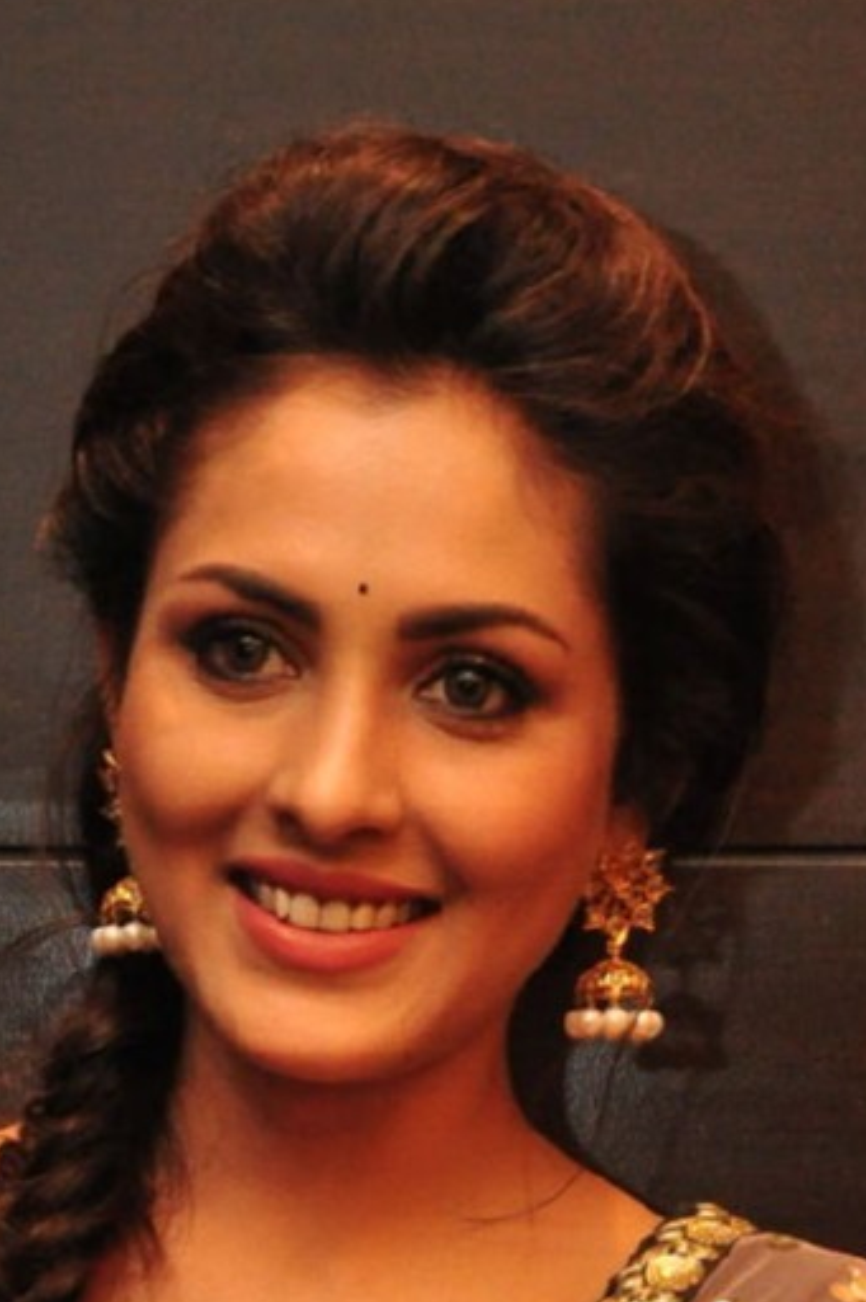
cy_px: 1854
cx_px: 401
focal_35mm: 229
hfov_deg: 6.0
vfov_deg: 8.8
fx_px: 8279
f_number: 5.6
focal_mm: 52
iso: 1600
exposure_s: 1/125
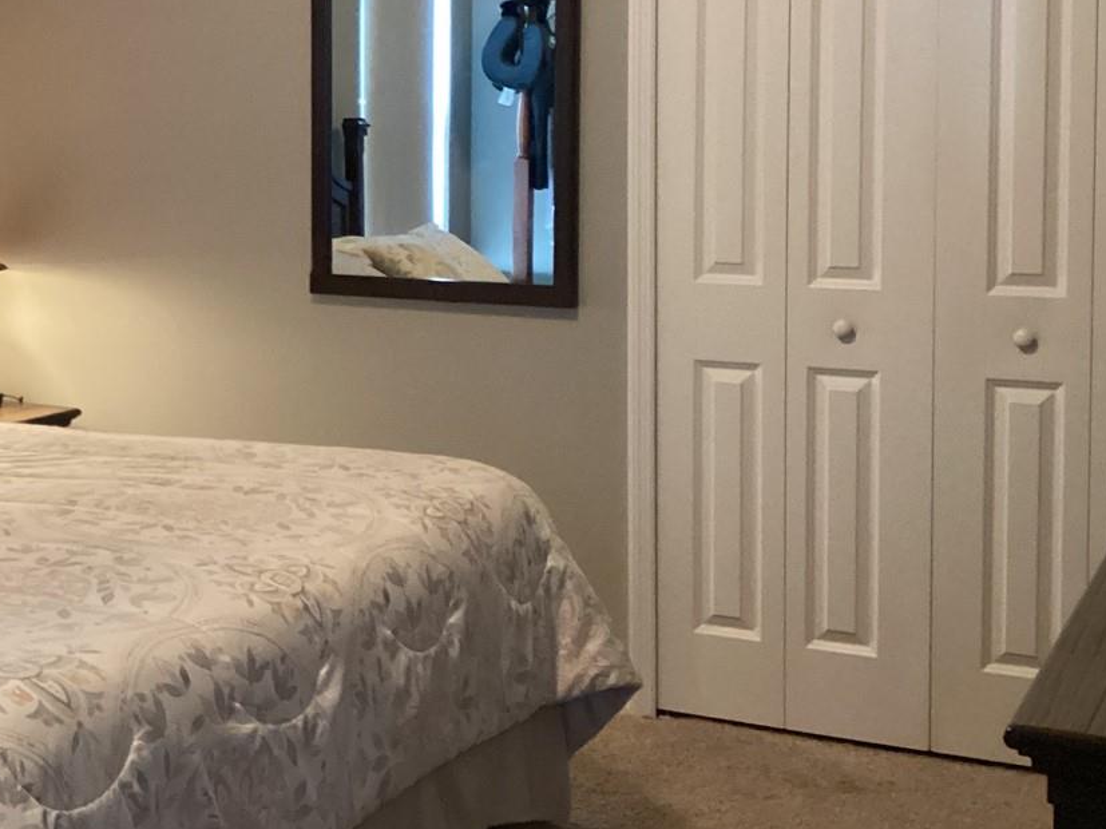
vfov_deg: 24.2
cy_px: 210
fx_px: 1917
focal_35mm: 60
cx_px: 193
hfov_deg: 31.2
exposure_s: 1/30
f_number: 2.4
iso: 500
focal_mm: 3.3
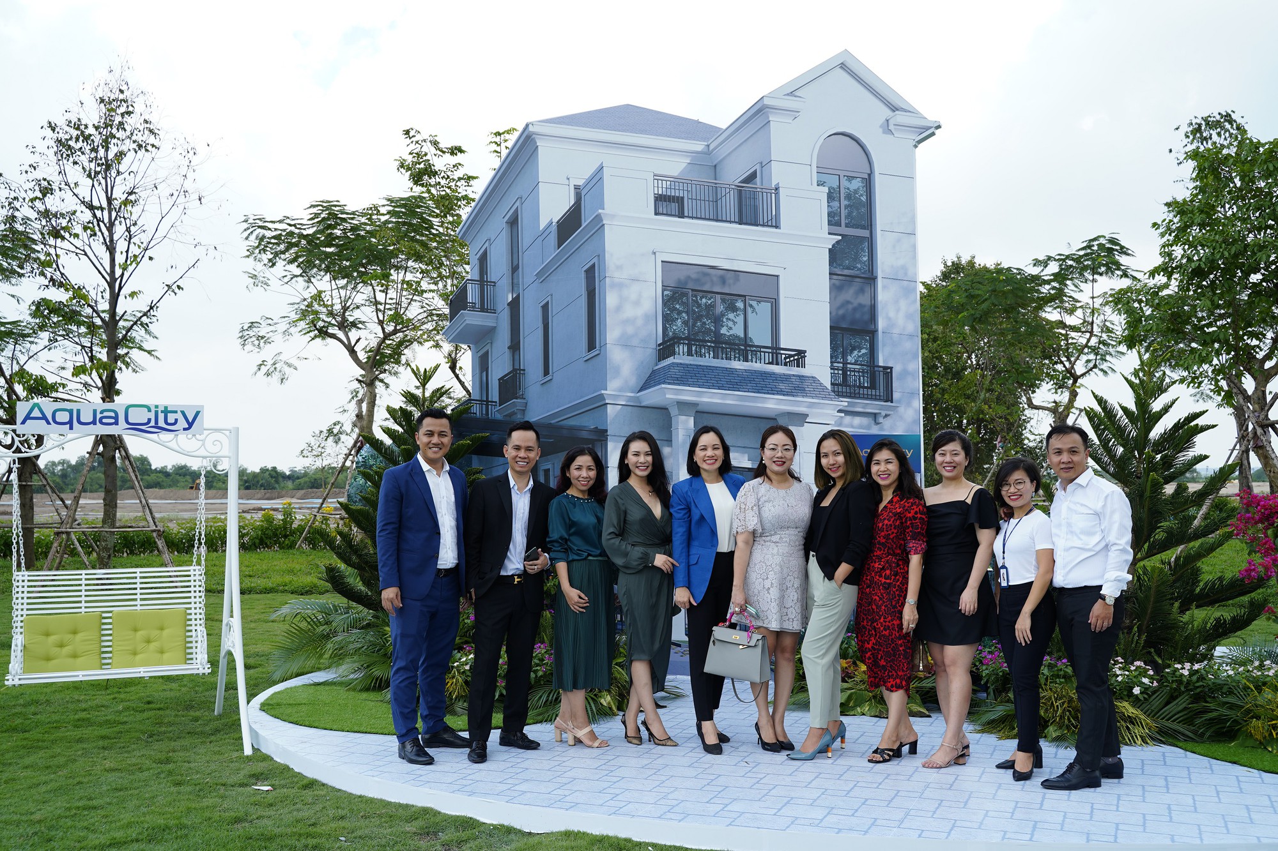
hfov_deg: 55.8
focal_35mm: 34
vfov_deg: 38.9
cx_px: 639
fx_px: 1207
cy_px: 426
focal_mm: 34
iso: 100
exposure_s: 1/200
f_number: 5.6
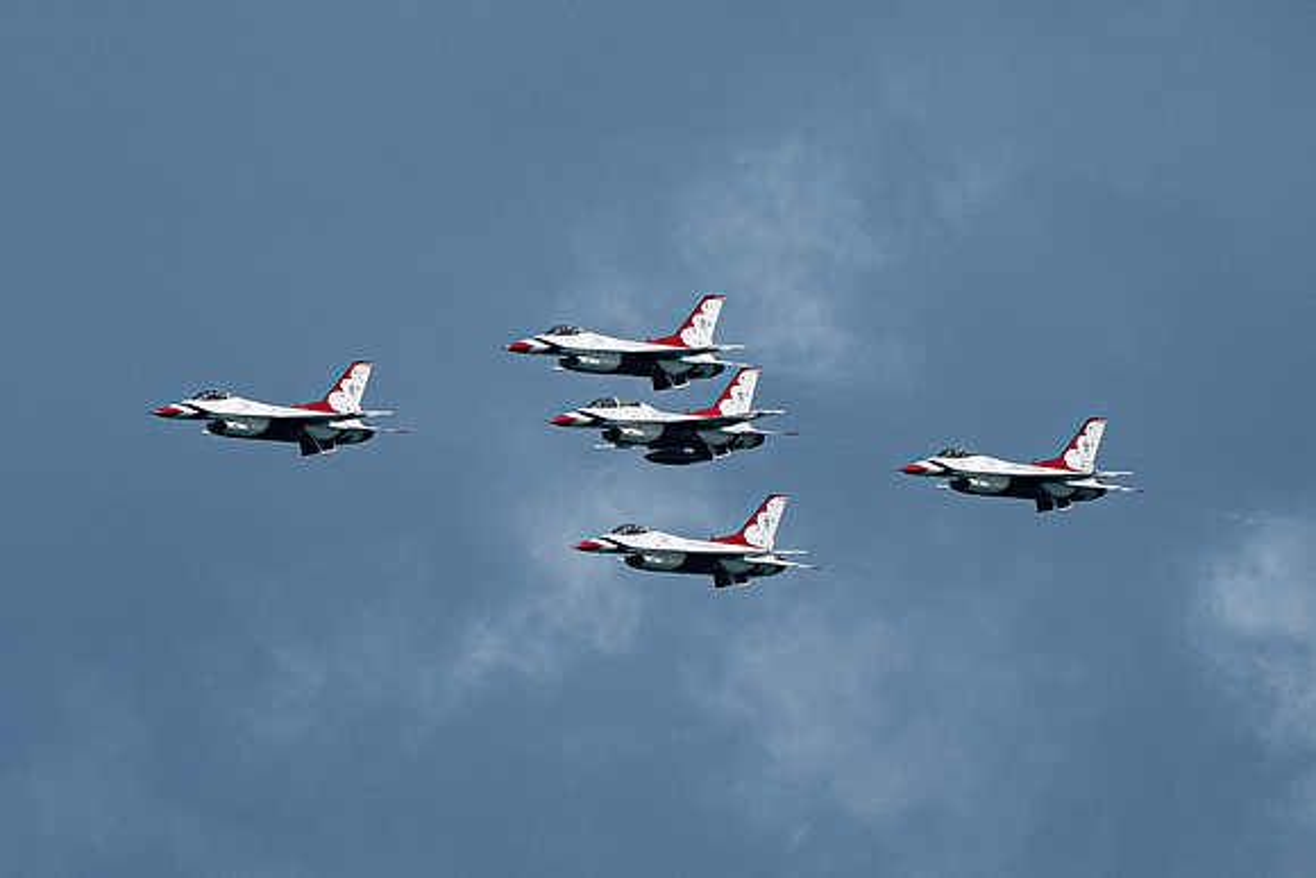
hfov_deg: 2.4
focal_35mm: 866
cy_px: 467
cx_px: 398
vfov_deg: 1.6
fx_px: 31667
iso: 800
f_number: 10
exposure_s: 1/1600
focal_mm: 400
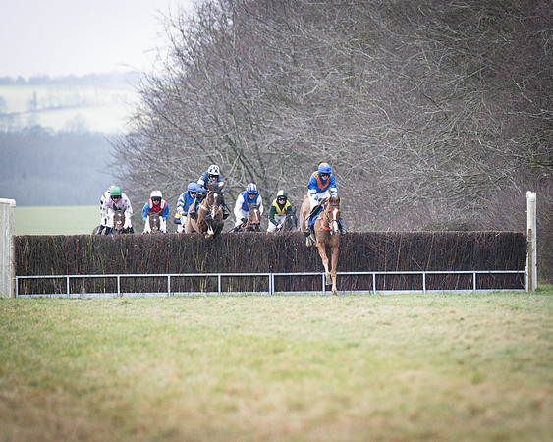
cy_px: 224
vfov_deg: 3.1
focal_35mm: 496
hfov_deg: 3.9
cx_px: 415
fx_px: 8118
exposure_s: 1/1600
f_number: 2.8
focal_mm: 200
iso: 400
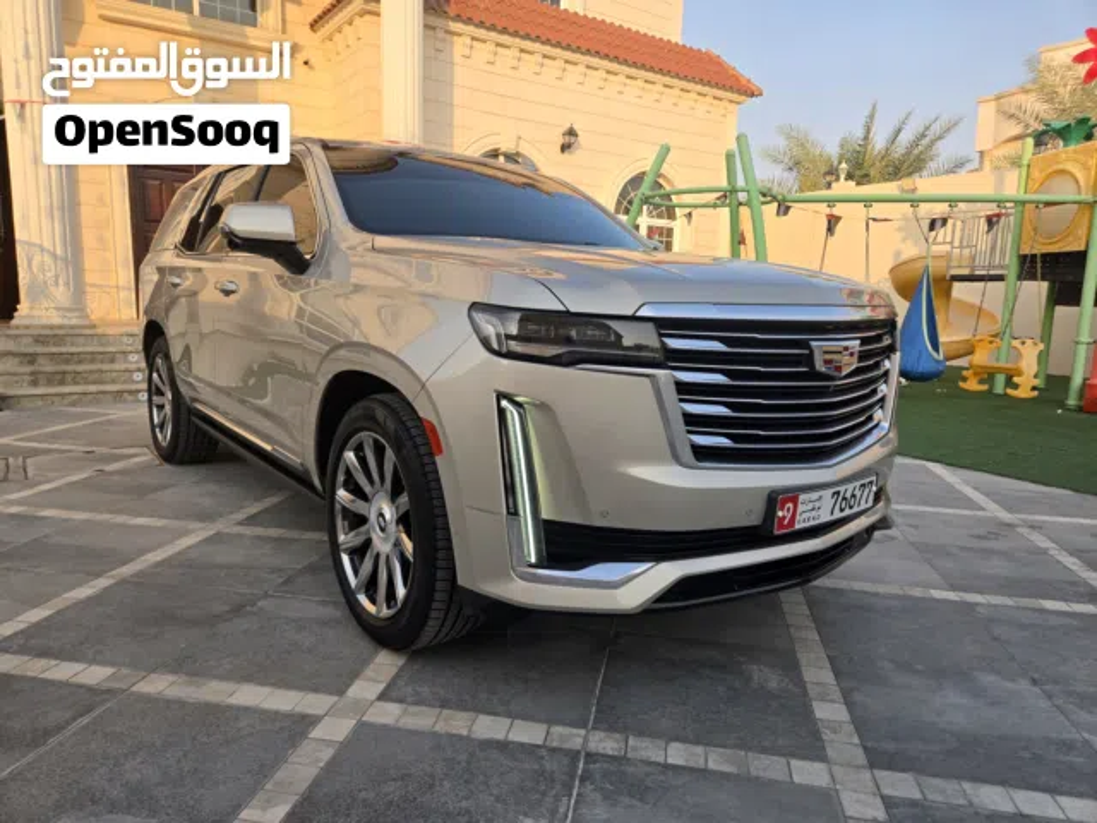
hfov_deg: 73.9
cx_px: 548
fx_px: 729
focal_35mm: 23
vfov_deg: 58.9
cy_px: 412
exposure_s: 1/1571
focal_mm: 5.4
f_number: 1.8
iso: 80
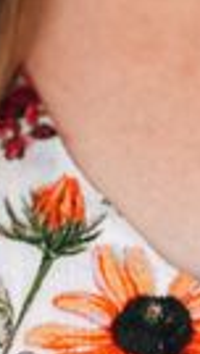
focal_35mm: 136
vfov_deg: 14.4
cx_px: 186
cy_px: -223
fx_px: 1281
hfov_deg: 8.9
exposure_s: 1/1357
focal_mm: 6.86
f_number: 1.78
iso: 80
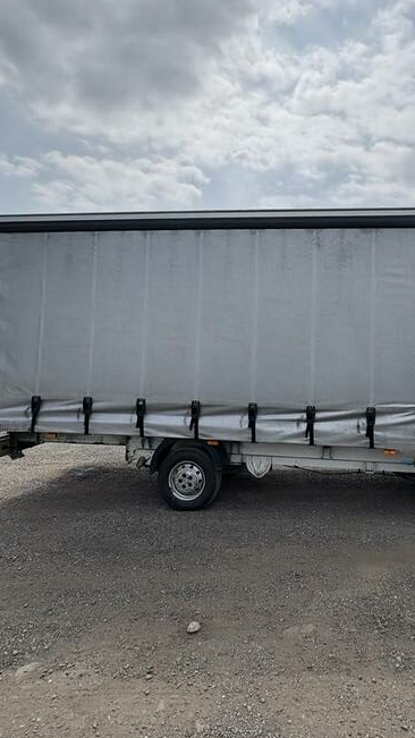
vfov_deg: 83.4
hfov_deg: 51.7
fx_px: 411
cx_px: 303
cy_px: 317
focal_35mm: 21
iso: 50
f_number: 2.2
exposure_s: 1/2674
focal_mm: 2.22
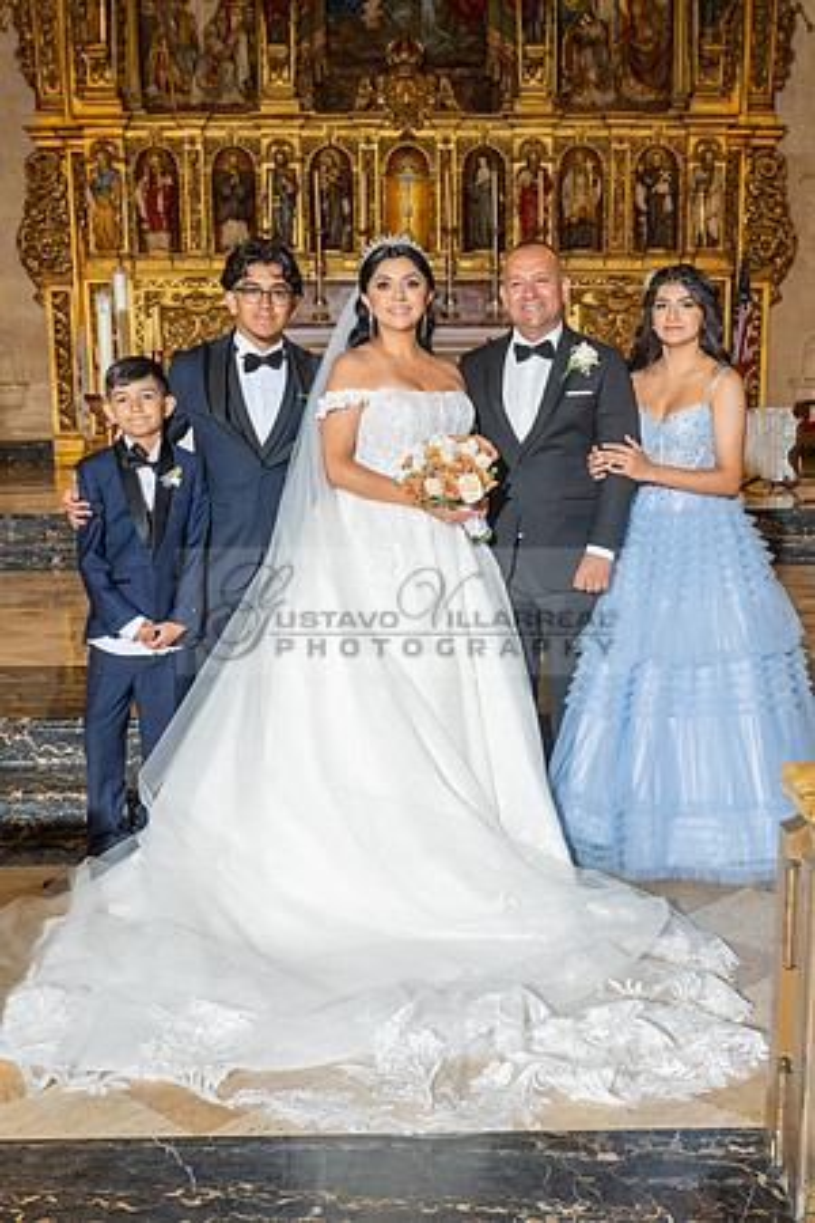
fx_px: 1398
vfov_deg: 47.1
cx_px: 455
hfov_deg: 32.5
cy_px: 693
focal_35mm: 41
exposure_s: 1/200
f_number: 5.6
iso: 1000
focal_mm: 24
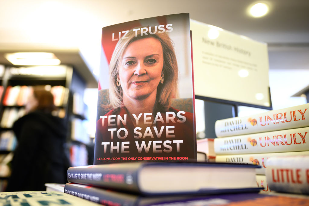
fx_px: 249
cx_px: 154
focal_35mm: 29
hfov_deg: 63.7
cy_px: 103
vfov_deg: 45.0
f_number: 2.8
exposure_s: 1/50
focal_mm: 29
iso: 800
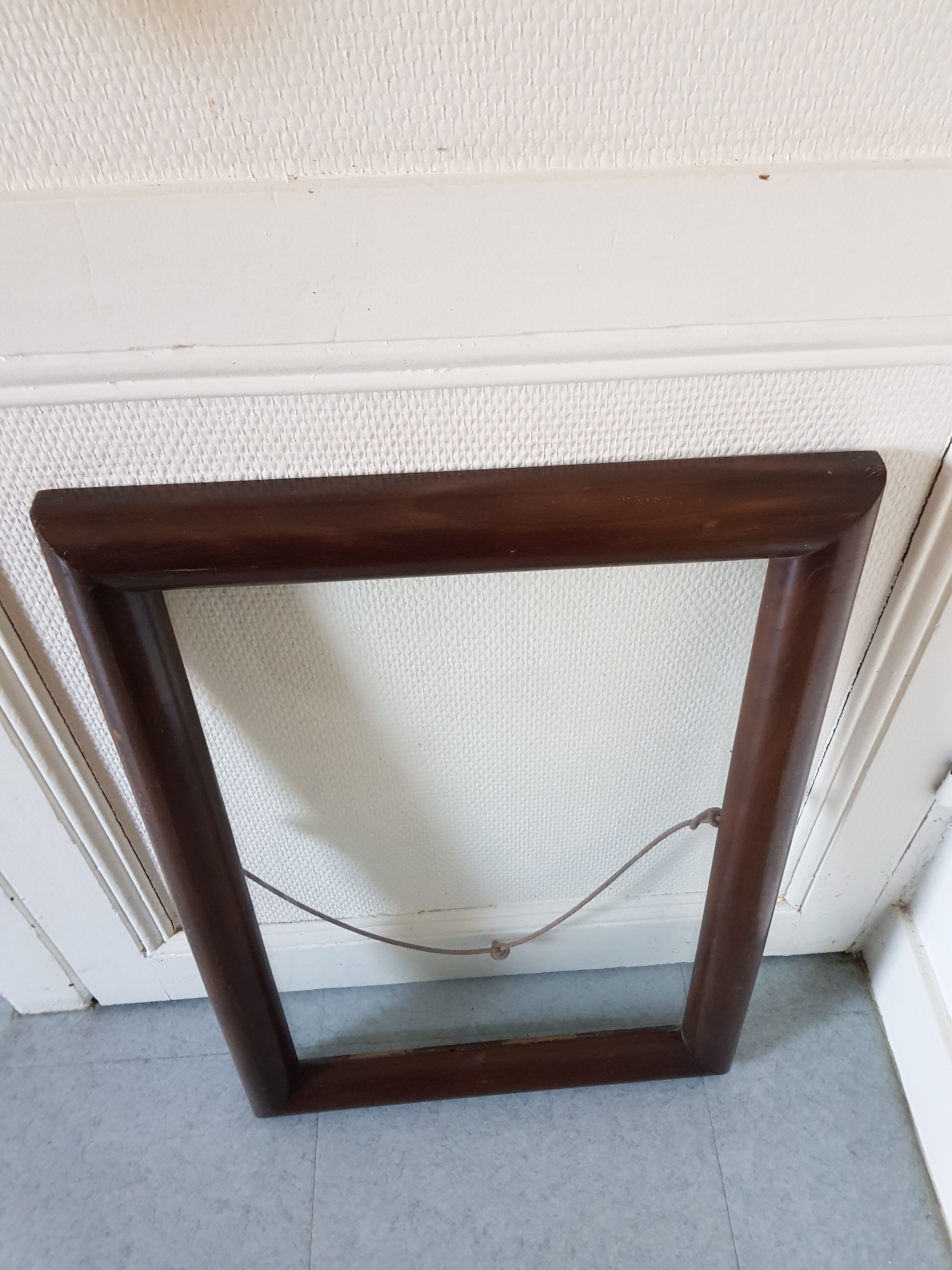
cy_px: 635
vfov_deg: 67.3
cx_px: 476
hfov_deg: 53.1
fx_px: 953
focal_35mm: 26
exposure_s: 1/26
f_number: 1.7
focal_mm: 4.2
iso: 200
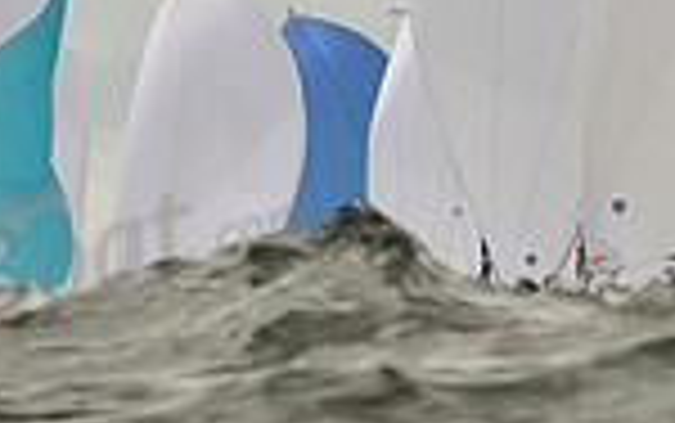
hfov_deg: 2.5
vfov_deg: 1.6
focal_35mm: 827
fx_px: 15225
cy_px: -16
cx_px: 549
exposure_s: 1/1250
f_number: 8
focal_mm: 210
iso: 320
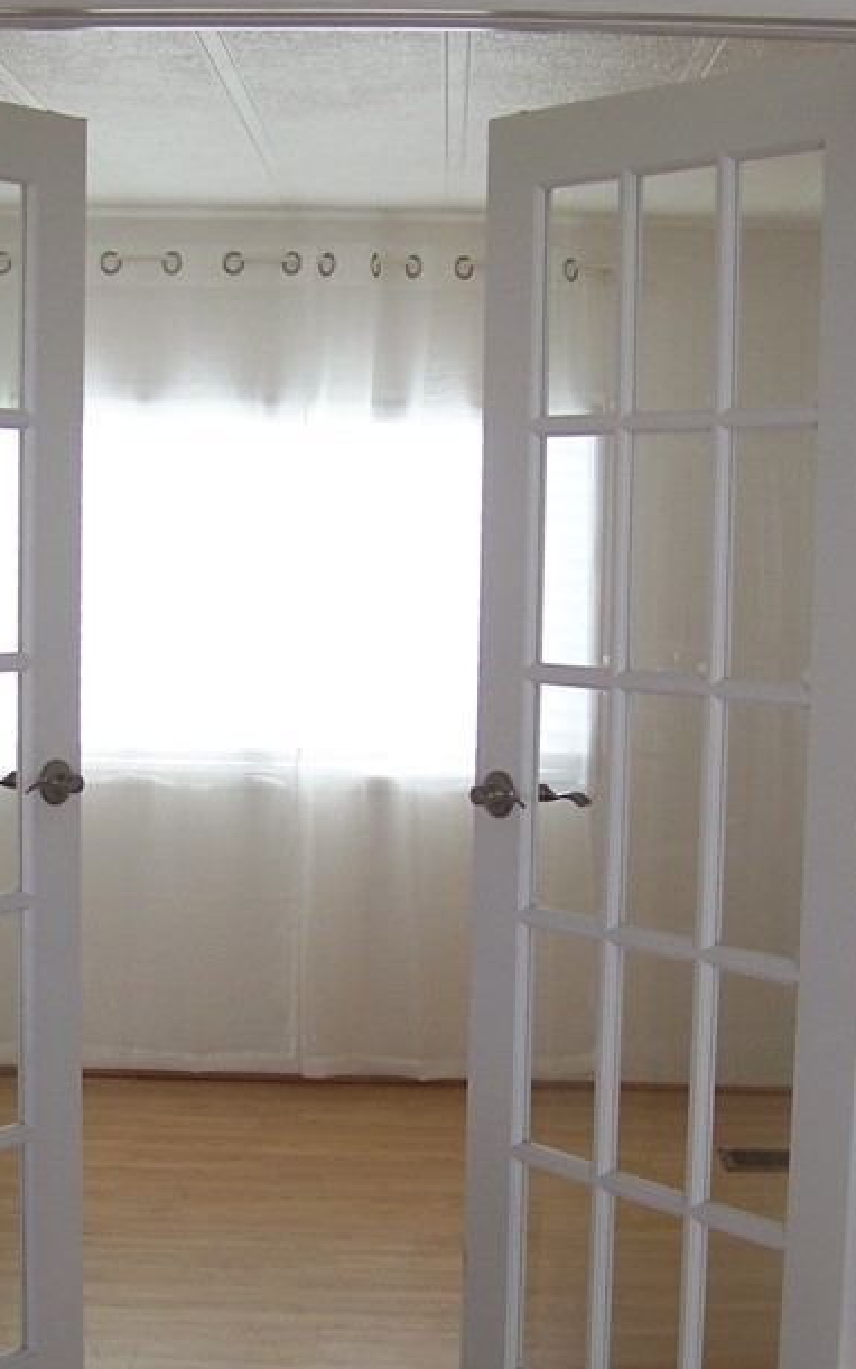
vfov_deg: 31.9
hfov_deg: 20.3
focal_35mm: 64
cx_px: 334
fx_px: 2388
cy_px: 802
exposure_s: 1/50
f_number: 2.8
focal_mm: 5.85
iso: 64
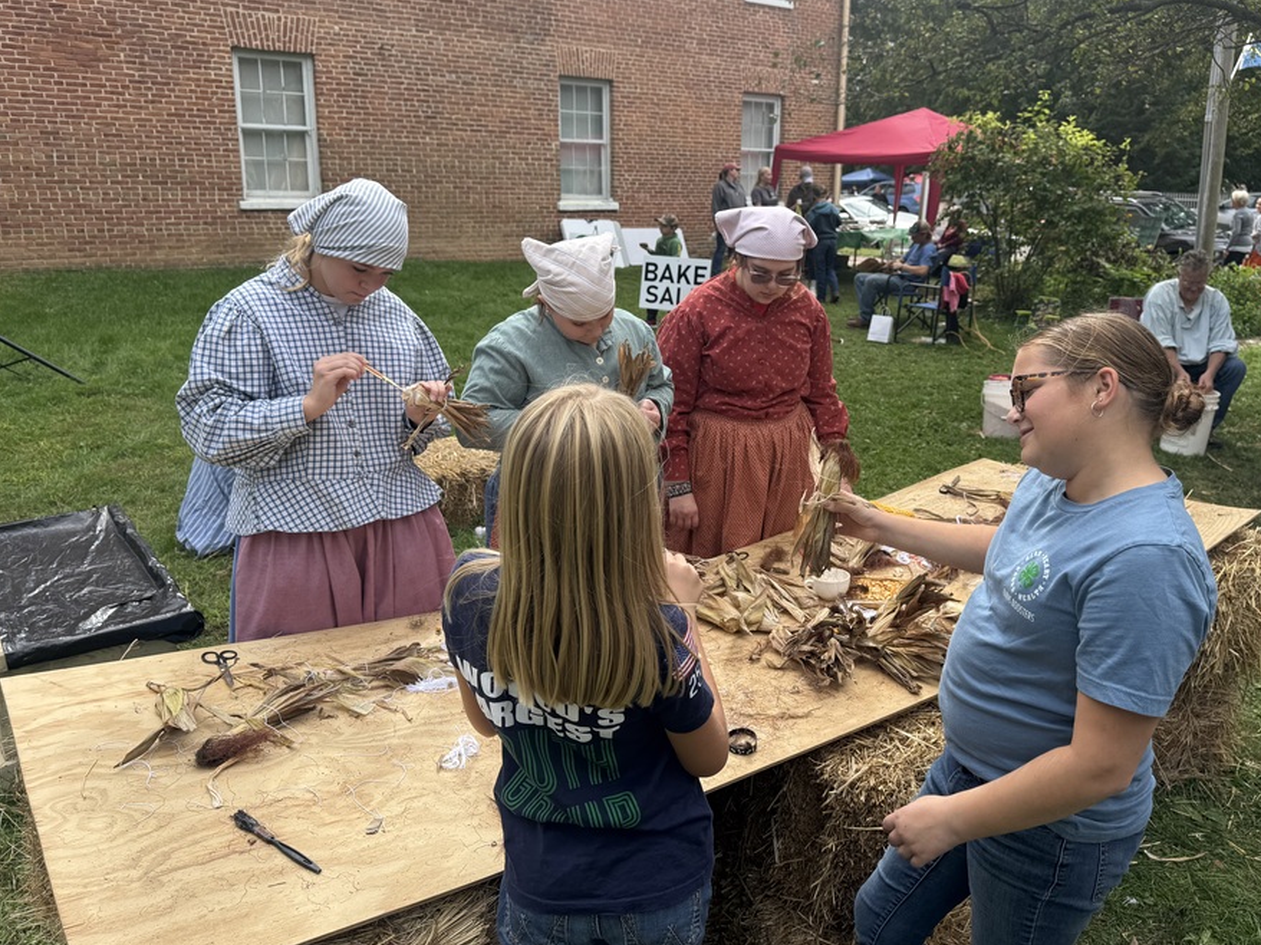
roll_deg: +0.3
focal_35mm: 28
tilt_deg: -12.2
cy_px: 424
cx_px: 701
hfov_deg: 63.3
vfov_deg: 49.6
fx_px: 1020
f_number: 1.78
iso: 80
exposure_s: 1/1689
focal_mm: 6.76
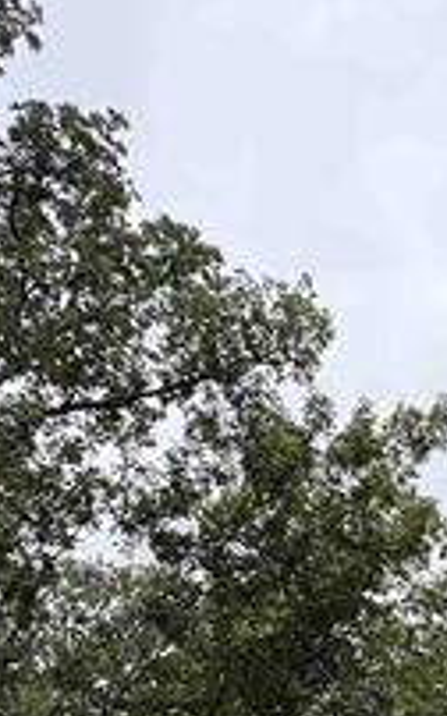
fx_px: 917
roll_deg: +0.9
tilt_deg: +15.3
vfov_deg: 37.0
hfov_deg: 24.1
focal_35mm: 47
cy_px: 759
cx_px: 575
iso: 50
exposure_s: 1/398
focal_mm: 2.22
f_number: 2.2
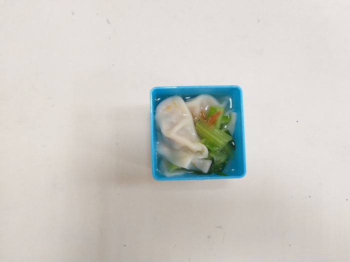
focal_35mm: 26
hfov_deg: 67.3
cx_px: 175
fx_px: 263
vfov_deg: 53.1
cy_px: 131
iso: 125
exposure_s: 1/60
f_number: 1.7
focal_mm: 3.93
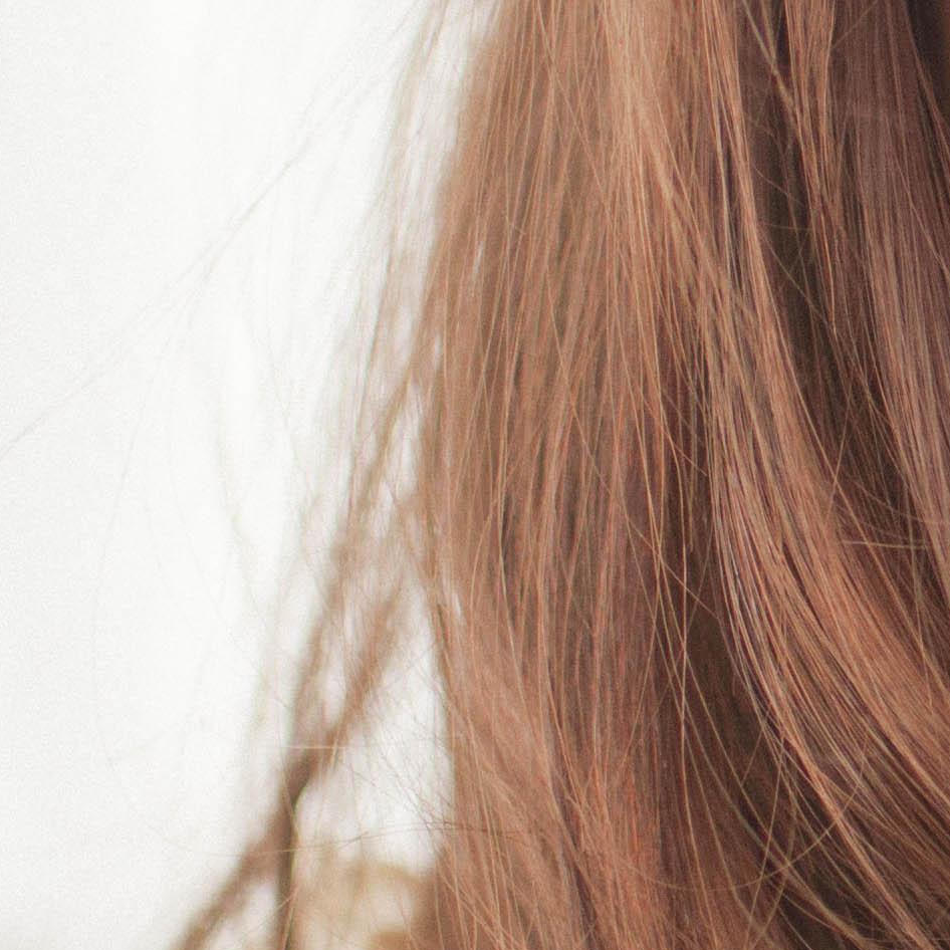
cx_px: 1206
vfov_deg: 8.7
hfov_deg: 8.6
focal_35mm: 202
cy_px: 450
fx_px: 6270
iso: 200
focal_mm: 35
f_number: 1.8
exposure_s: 1/400
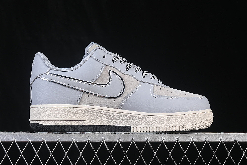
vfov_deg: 16.9
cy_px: 77
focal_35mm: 81
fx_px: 556
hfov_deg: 25.1
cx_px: 122
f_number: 8
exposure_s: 1/80
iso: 160
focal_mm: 50
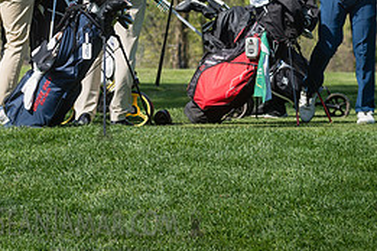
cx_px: 104
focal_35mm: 233
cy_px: -22
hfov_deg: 8.8
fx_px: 2440
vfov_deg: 5.9
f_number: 5.6
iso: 100
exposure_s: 1/400
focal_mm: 105
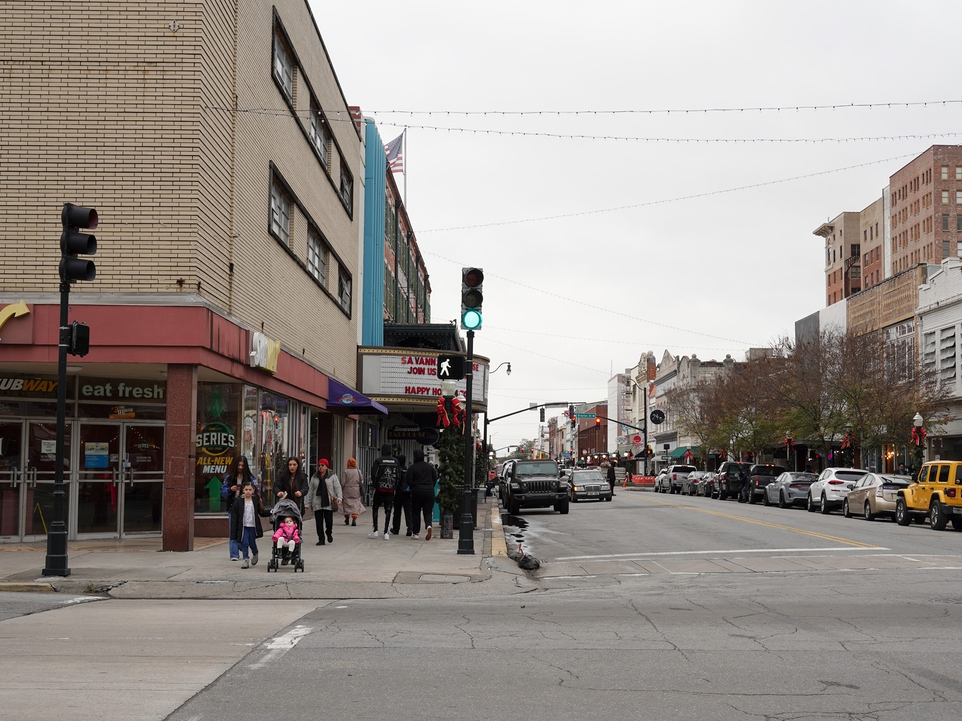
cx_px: 544
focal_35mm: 51
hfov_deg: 37.4
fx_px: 1417
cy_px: 356
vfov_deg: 28.6
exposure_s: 1/100
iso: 400
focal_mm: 43
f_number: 11
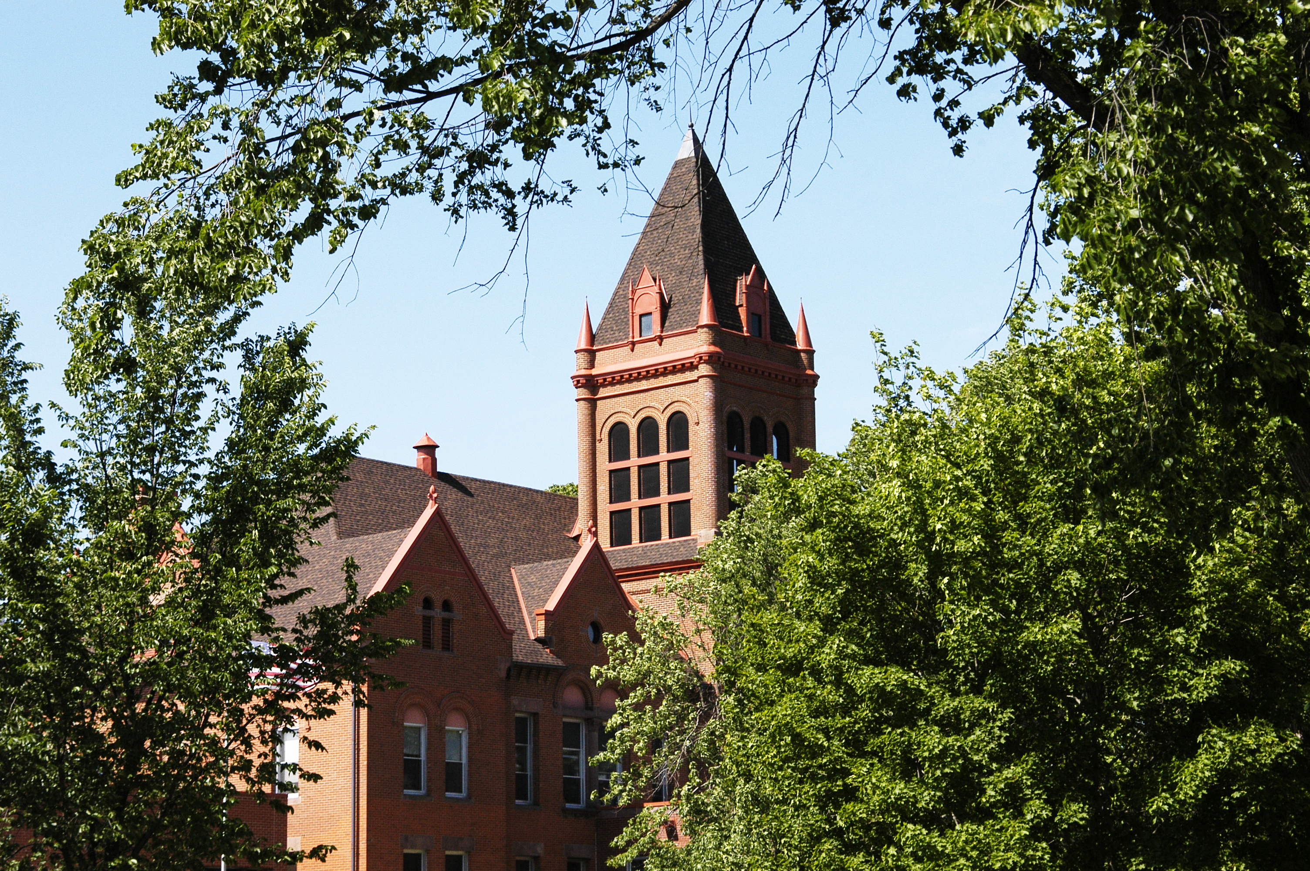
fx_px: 3054
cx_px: 655
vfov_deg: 16.2
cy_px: 436
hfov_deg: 24.2
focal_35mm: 84
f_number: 7.1
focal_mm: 56
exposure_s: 1/500
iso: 400
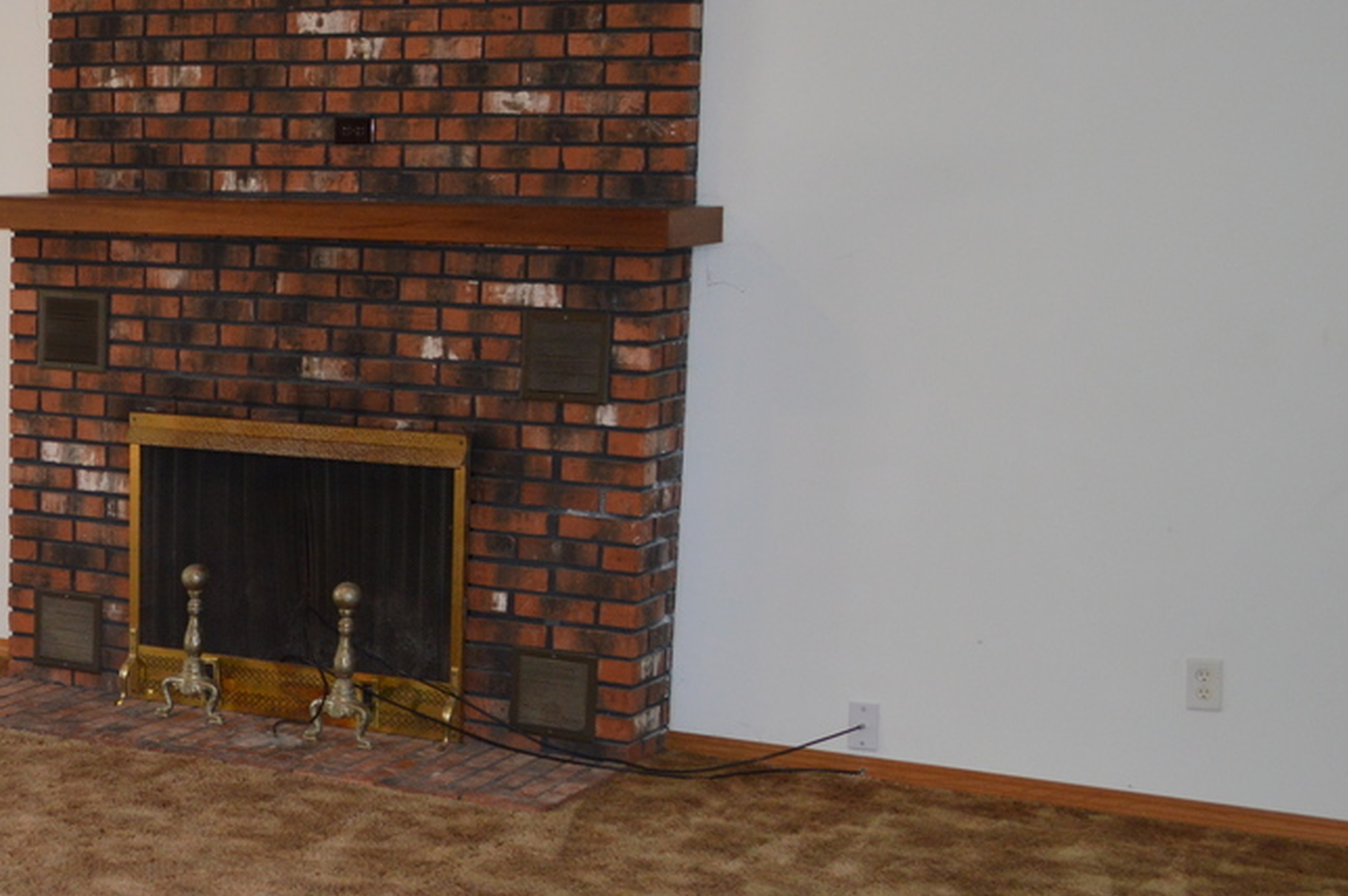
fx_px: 2544
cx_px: -226
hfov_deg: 26.7
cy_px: 495
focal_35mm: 68
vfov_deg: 20.0
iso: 400
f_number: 4
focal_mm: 18
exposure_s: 1/125
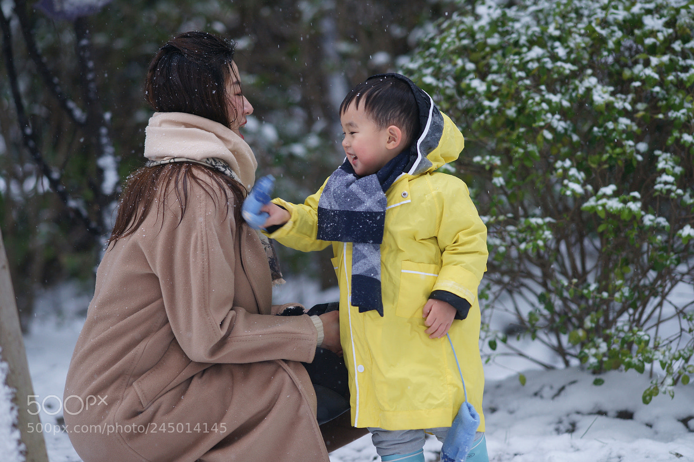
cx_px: 347
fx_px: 2602
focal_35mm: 135
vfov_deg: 10.2
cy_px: 231
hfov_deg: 15.2
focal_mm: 135
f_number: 2.5
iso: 200
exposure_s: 1/250
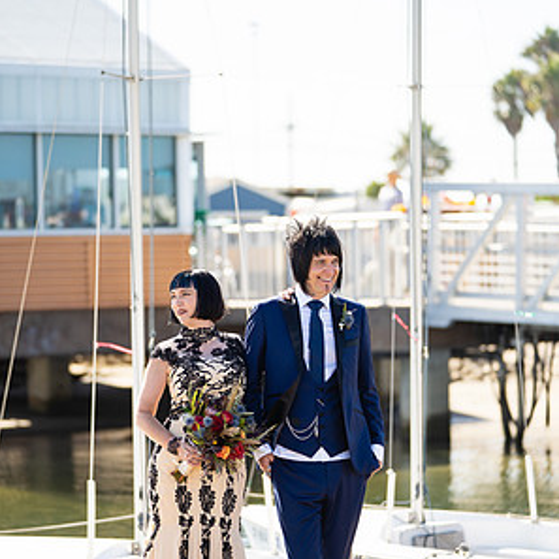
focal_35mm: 157
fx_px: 2868
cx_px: 279
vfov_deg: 11.1
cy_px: 358
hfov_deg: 11.1
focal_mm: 122
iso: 200
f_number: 2.8
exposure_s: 1/1250
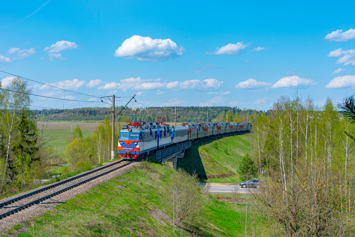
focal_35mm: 40
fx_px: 394
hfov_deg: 48.5
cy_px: 118
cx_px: 178
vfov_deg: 33.4
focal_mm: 40
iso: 400
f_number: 9
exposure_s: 1/640
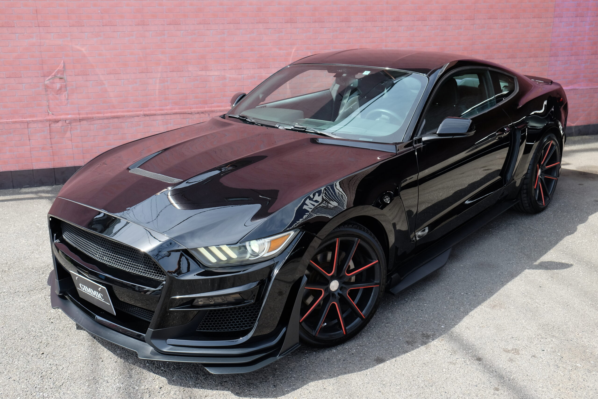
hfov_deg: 53.1
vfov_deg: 36.9
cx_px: 299
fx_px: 598
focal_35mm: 36
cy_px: 200
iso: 400
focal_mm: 24.3
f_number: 5.6
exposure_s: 1/300
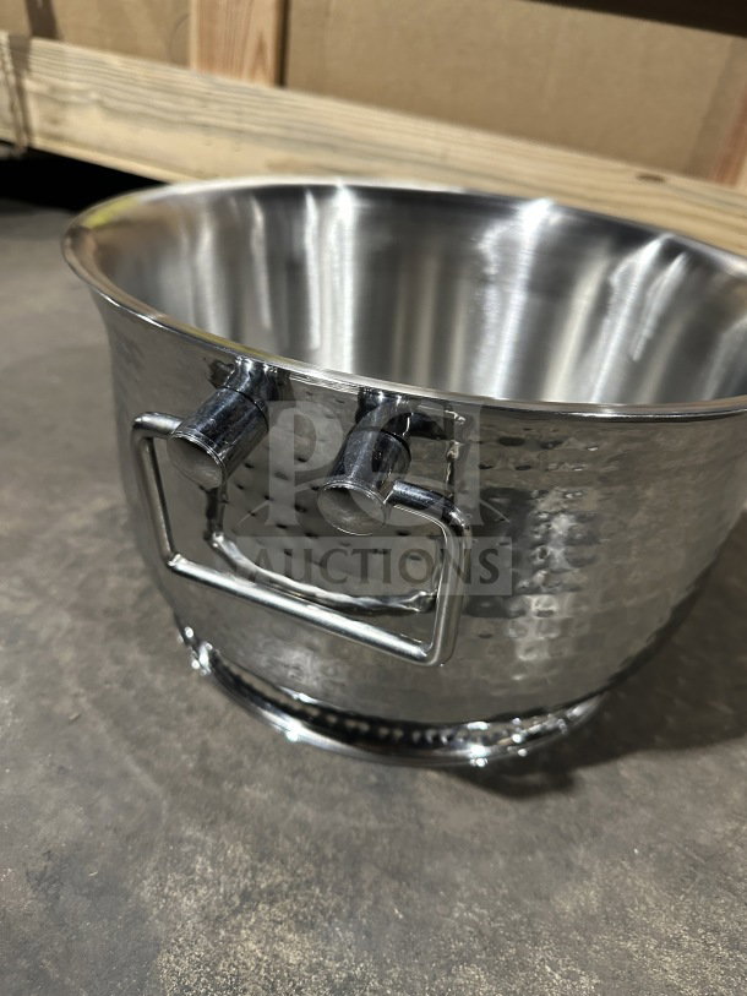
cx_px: 374
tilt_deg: -30.4
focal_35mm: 24
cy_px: 498
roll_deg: -8.4
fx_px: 690
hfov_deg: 56.8
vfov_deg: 71.6
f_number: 1.78
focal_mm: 6.86
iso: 500
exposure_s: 1/60
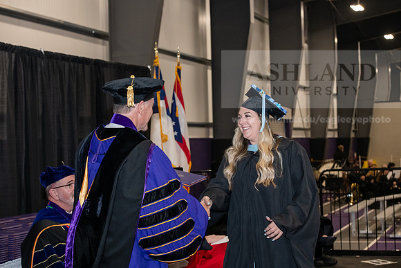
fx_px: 780
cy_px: 134
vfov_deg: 19.5
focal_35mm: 70
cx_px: 200
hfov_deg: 28.8
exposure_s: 1/200
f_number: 5.6
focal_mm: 70
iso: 2500
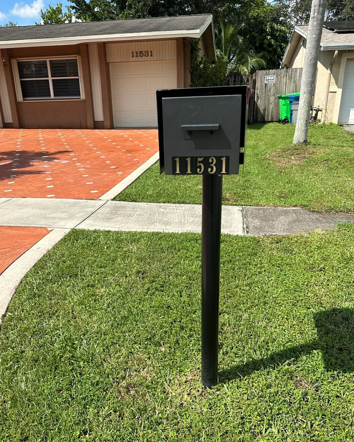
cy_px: 252
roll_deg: -0.9
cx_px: 164
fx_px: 367
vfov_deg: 61.9
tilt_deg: -21.0
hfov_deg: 51.5
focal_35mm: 28
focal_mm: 6.86
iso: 80
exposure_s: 1/4184
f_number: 1.78
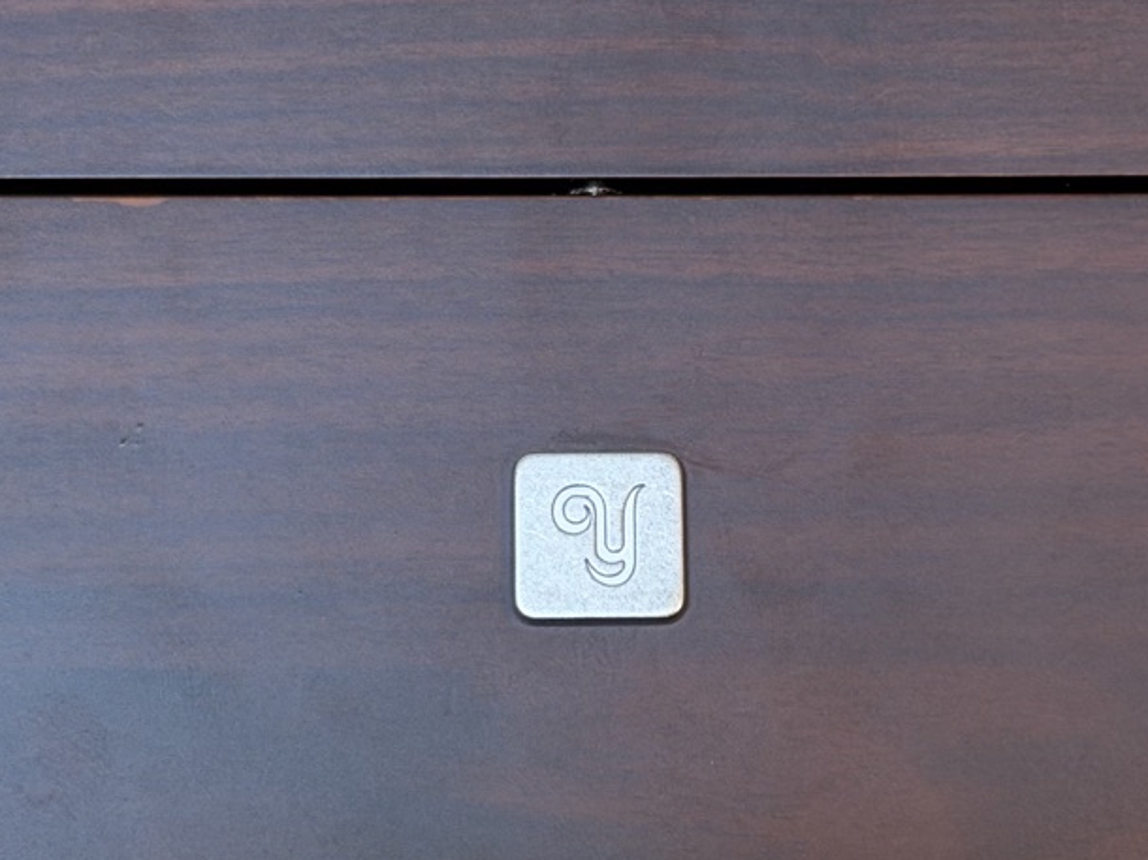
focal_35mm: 126
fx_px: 4177
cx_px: 619
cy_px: 373
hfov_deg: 15.6
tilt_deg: -76.1
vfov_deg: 11.8
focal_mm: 6.76
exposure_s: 1/33
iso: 400
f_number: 1.78
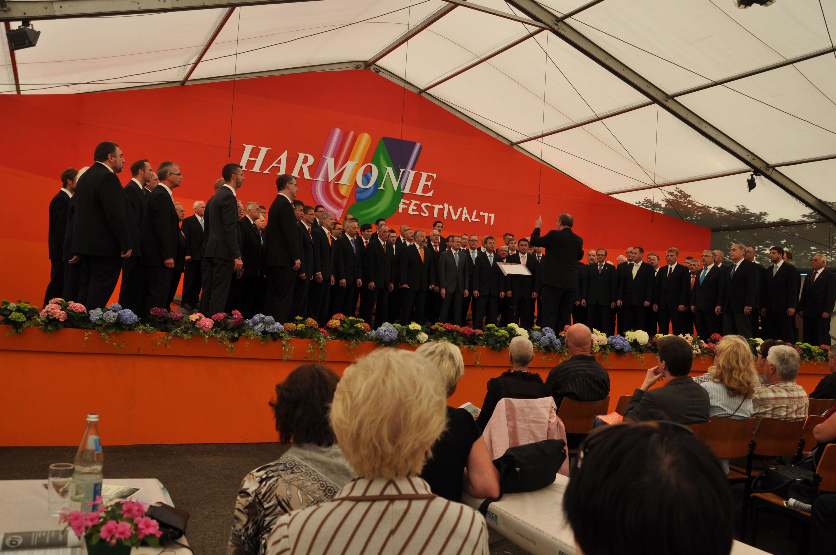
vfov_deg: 41.6
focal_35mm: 32
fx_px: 731
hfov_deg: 59.6
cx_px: 418
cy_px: 278
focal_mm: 21
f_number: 6.3
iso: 200
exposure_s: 1/160
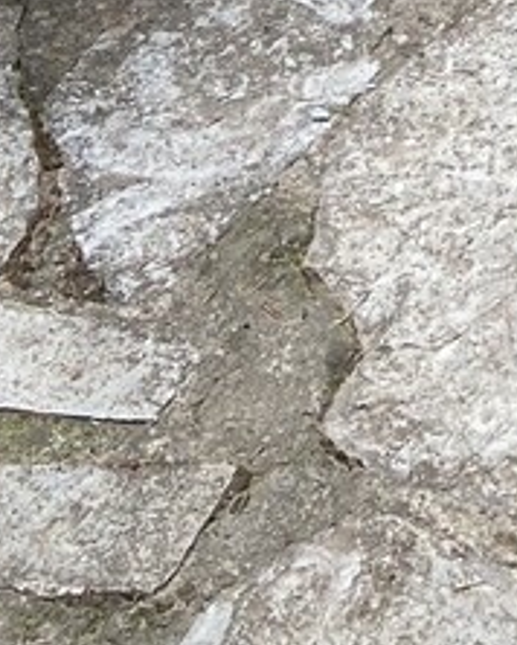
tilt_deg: -24.8
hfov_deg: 12.3
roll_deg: -2.9
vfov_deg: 13.7
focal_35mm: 117
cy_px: -686
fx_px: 2235
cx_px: 886
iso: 40
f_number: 1.8
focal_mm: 4.25
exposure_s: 1/122
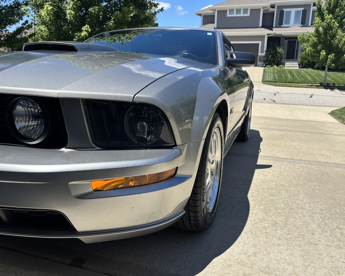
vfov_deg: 51.5
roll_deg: +2.5
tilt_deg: -14.1
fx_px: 286
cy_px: 136
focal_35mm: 28
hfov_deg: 62.2
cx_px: 171
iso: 50
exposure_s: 1/2933
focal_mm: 5.96
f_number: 1.6
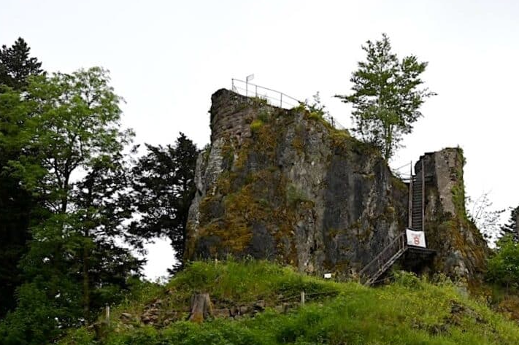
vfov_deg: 27.0
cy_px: 217
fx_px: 716
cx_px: 335
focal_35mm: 50
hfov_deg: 39.5
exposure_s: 1/250
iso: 280
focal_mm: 34.5
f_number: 4
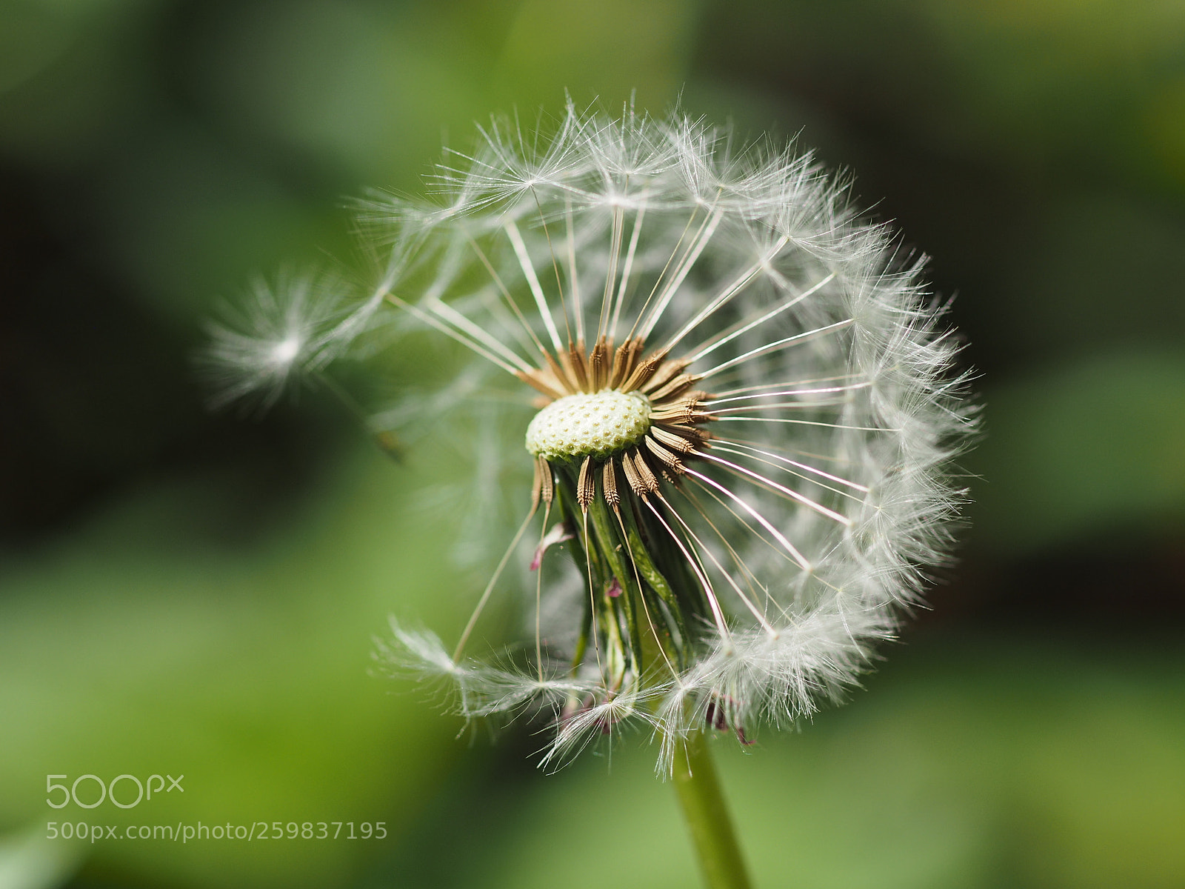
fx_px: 3423
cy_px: 444
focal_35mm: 100
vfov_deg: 14.8
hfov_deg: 19.6
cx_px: 592
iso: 200
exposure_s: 1/1600
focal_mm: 50
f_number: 3.2
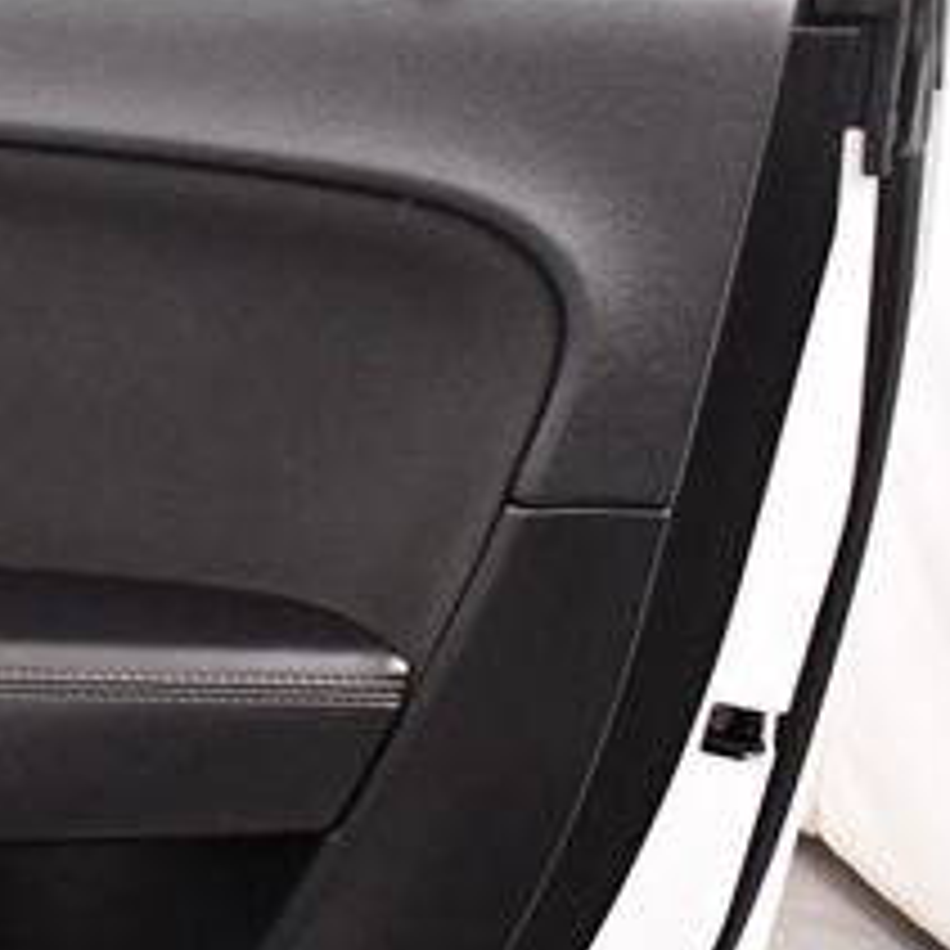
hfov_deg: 17.4
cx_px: -329
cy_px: 549
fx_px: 2888
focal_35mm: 93
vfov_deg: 18.7
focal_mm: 18
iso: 3200
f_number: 3.5
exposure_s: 1/100
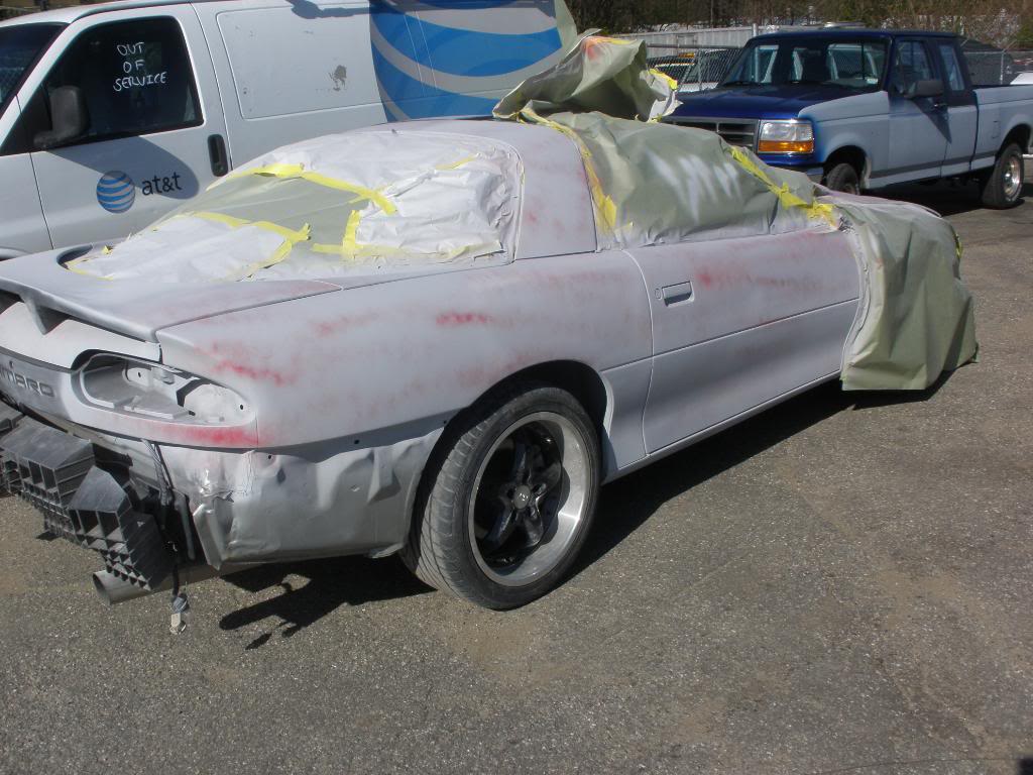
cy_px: 388
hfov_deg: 51.4
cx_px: 516
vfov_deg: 39.7
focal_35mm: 36
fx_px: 1074
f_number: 5.6
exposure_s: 1/500
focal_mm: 6.3
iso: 64
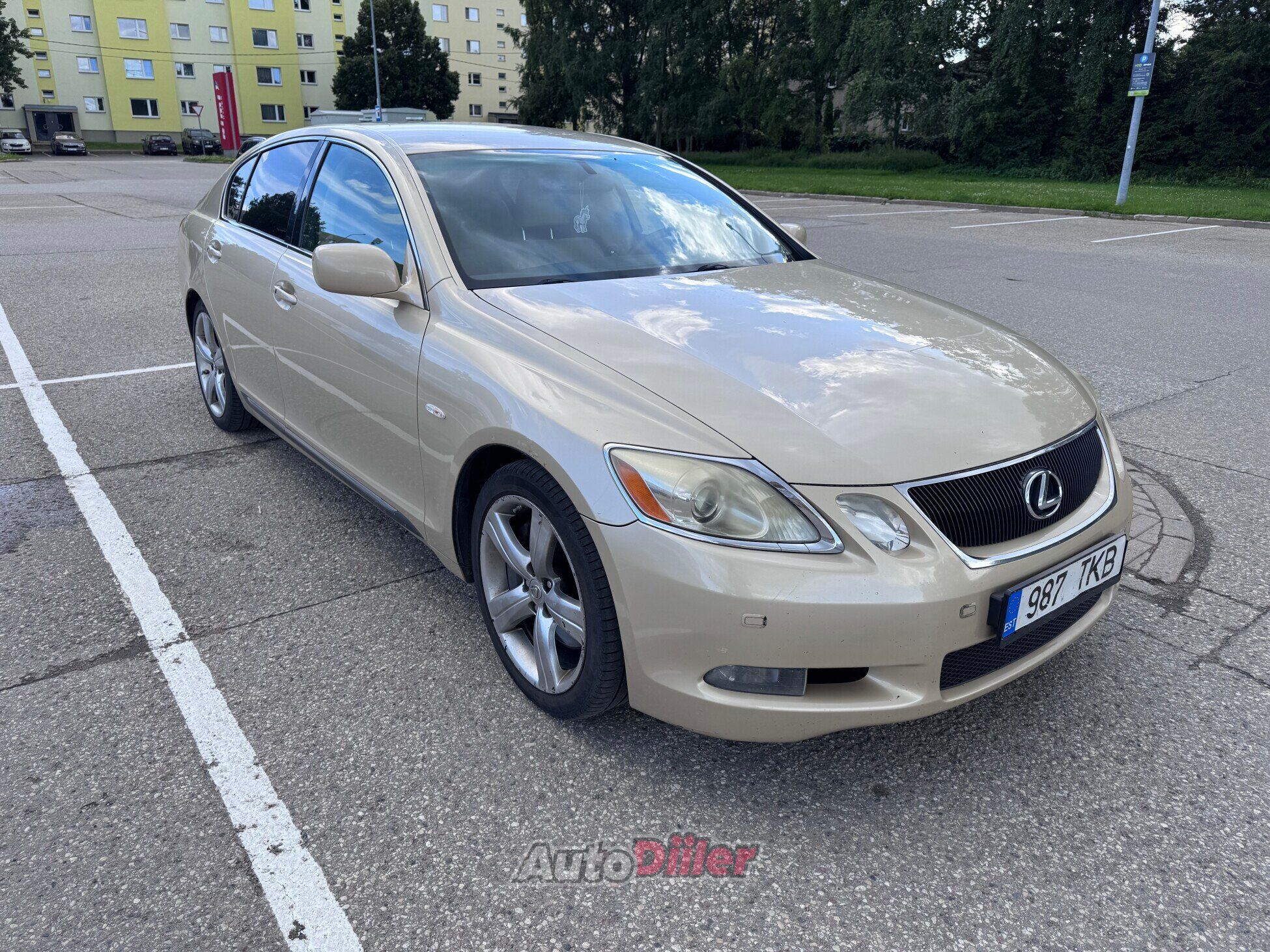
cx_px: 635
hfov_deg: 71.6
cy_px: 476
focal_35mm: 24
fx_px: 881
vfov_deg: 56.8
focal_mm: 6.76
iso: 80
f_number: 1.78
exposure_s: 1/1131
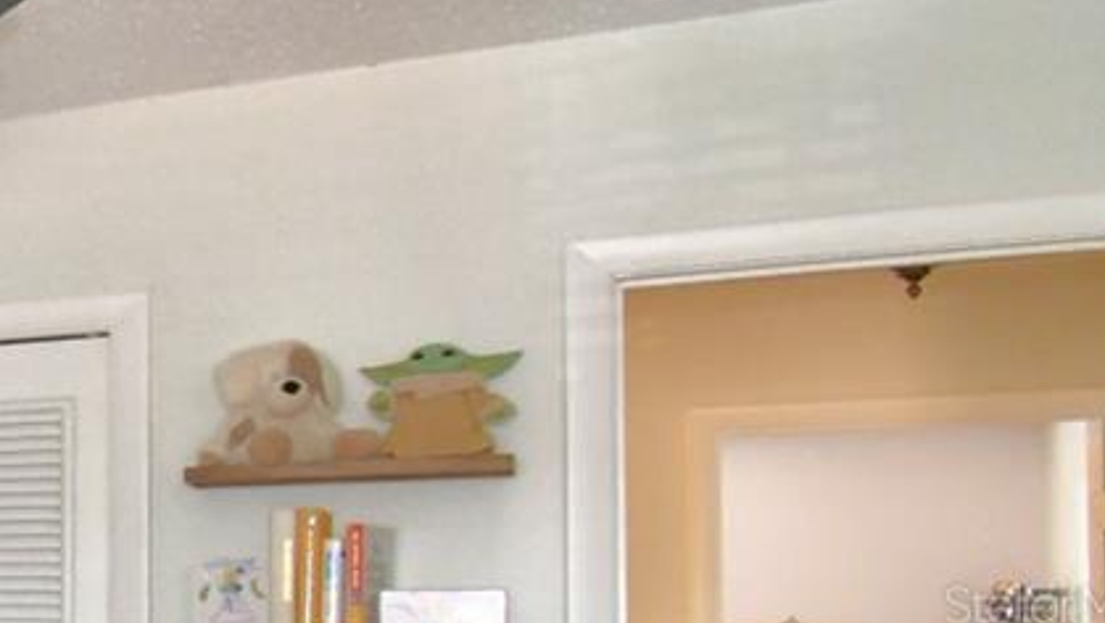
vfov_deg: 19.6
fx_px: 1759
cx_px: -931
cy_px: 605
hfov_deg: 21.3
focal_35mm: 60
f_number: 4.5
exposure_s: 1/30
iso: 800
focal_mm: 10
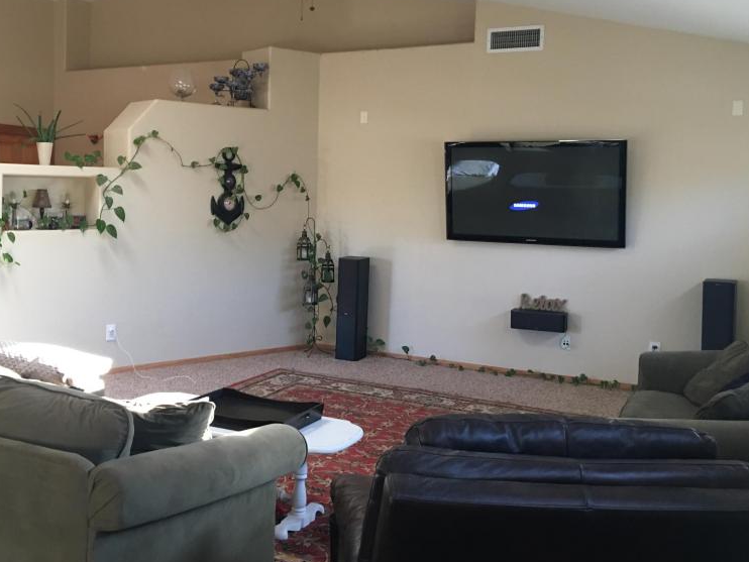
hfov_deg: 46.2
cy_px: 229
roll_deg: -1.4
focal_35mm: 40
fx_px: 866
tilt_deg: -0.8
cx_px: 263
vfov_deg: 35.9
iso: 50
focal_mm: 4.15
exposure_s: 1/15
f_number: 2.2
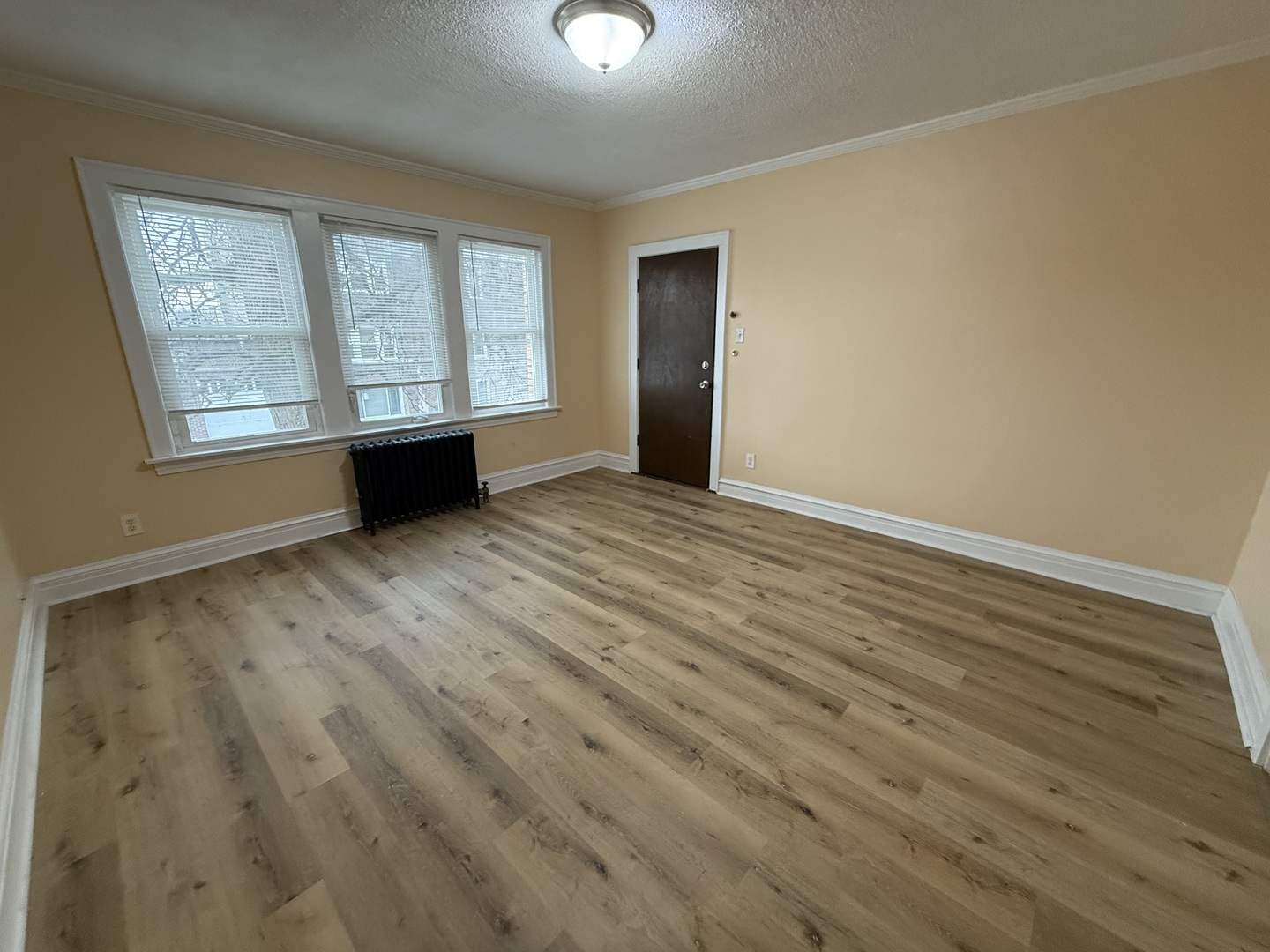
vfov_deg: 85.7
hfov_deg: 102.1
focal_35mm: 14
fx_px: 514
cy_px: 476
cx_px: 635
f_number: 2.2
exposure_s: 1/120
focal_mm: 2.22
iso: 320
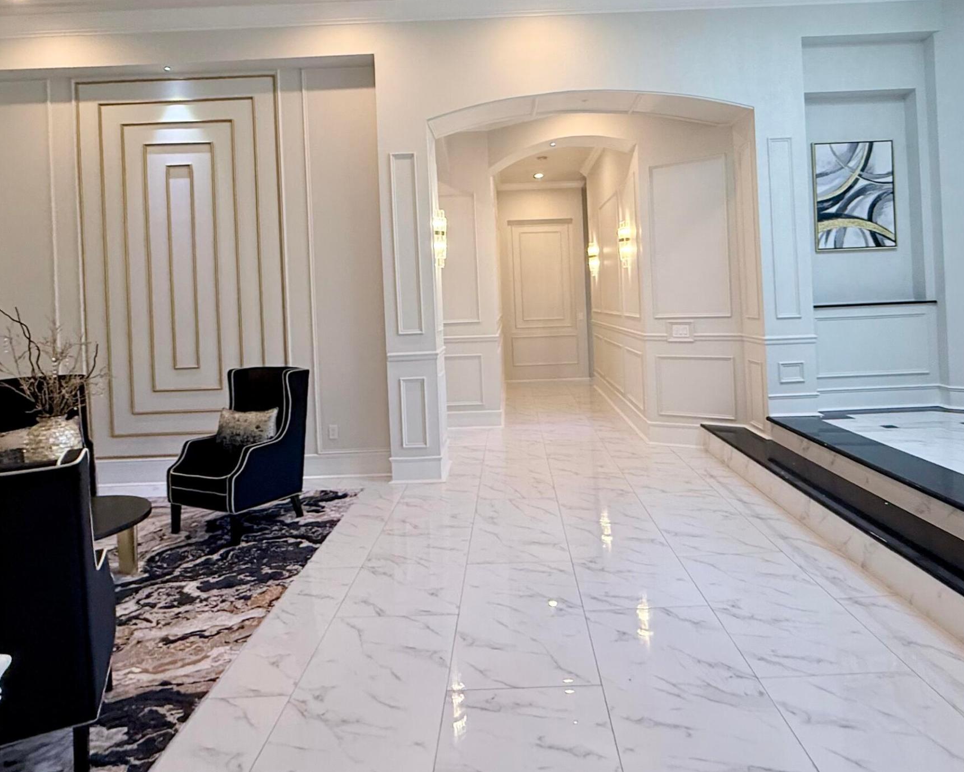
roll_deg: +2.7
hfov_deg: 72.5
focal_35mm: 23
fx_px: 656
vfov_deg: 60.2
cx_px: 512
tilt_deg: -4.4
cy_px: 296
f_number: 2.2
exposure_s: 1/120
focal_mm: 2.22
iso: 250
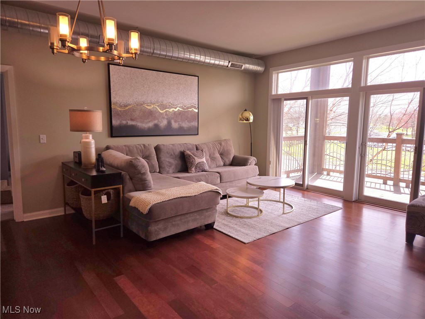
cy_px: 160
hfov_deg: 73.9
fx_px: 282
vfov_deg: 58.9
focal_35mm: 23
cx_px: 212
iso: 25
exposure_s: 1/200
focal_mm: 5.4
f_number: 1.8
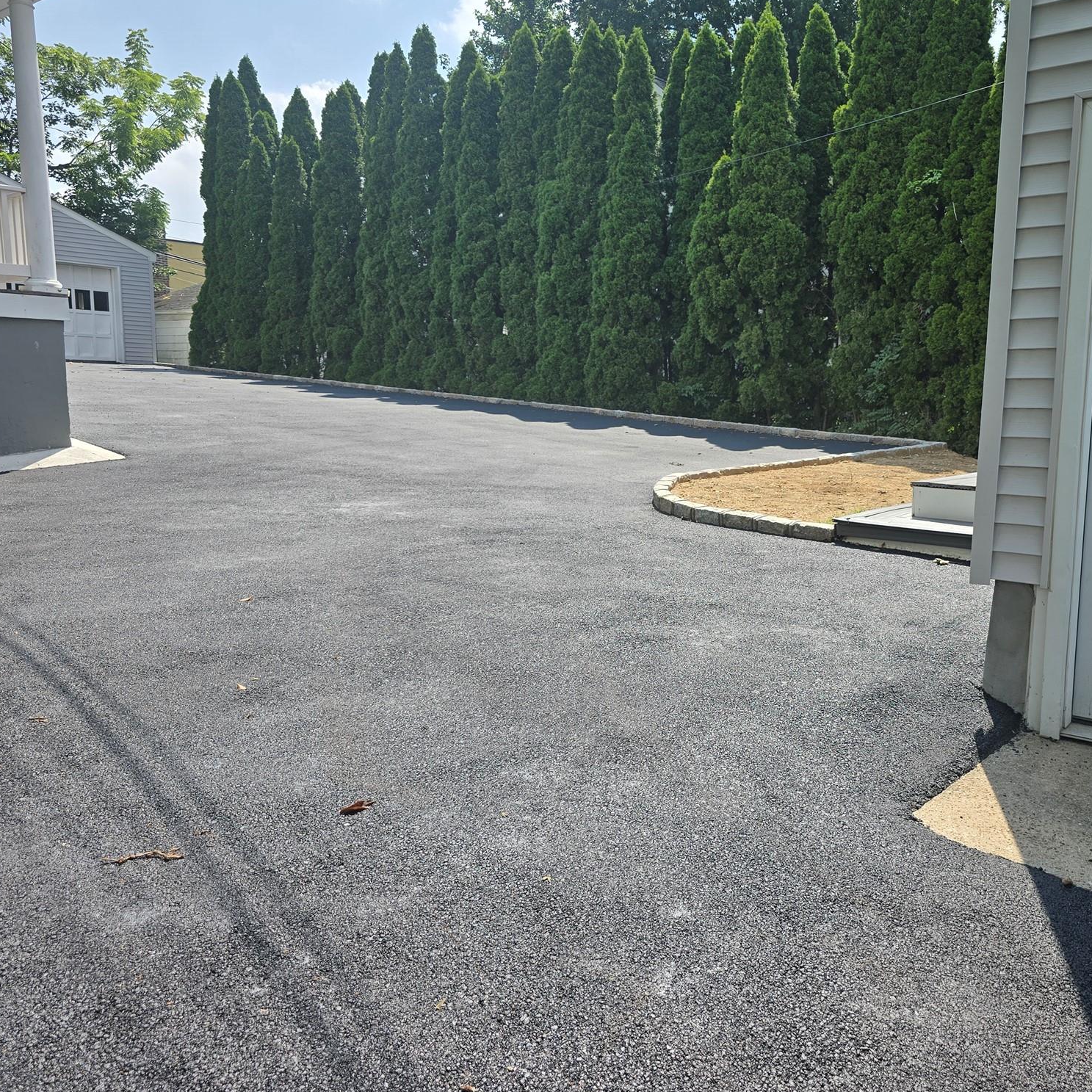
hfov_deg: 56.3
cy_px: 546
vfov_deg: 57.3
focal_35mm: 28
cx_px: 707
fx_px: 999
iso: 12
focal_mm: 6.3
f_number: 1.7
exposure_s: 1/640
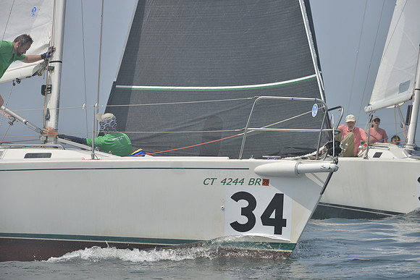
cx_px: 210
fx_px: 2450
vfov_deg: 6.5
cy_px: 140
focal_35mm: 210
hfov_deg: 9.8
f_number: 9
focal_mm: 210
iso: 280
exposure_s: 1/1000
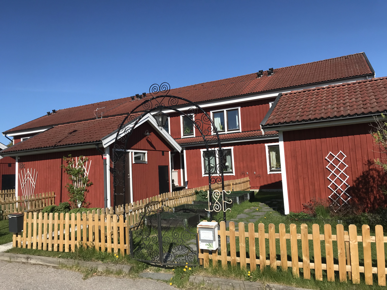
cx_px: 194
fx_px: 313
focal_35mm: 28
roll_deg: +2.8
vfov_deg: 49.7
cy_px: 145
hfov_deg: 63.4
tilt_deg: +6.3
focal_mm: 3.99
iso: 20
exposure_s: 1/2519
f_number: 1.8
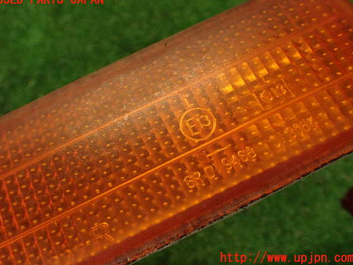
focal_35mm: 33
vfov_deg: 42.9
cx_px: 175
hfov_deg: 55.4
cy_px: 129
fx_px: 336
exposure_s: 1/60
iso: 200
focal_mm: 5.79
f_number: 2.4
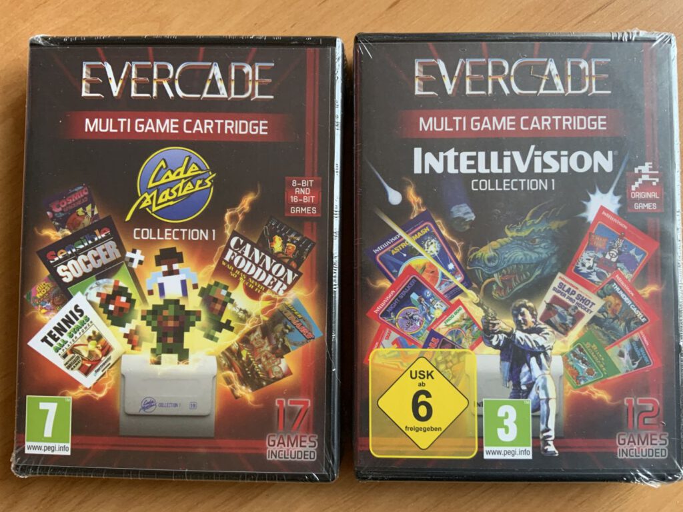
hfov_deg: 61.7
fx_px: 572
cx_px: 342
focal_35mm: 29
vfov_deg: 48.2
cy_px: 256
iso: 100
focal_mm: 3
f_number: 1.8
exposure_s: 1/50
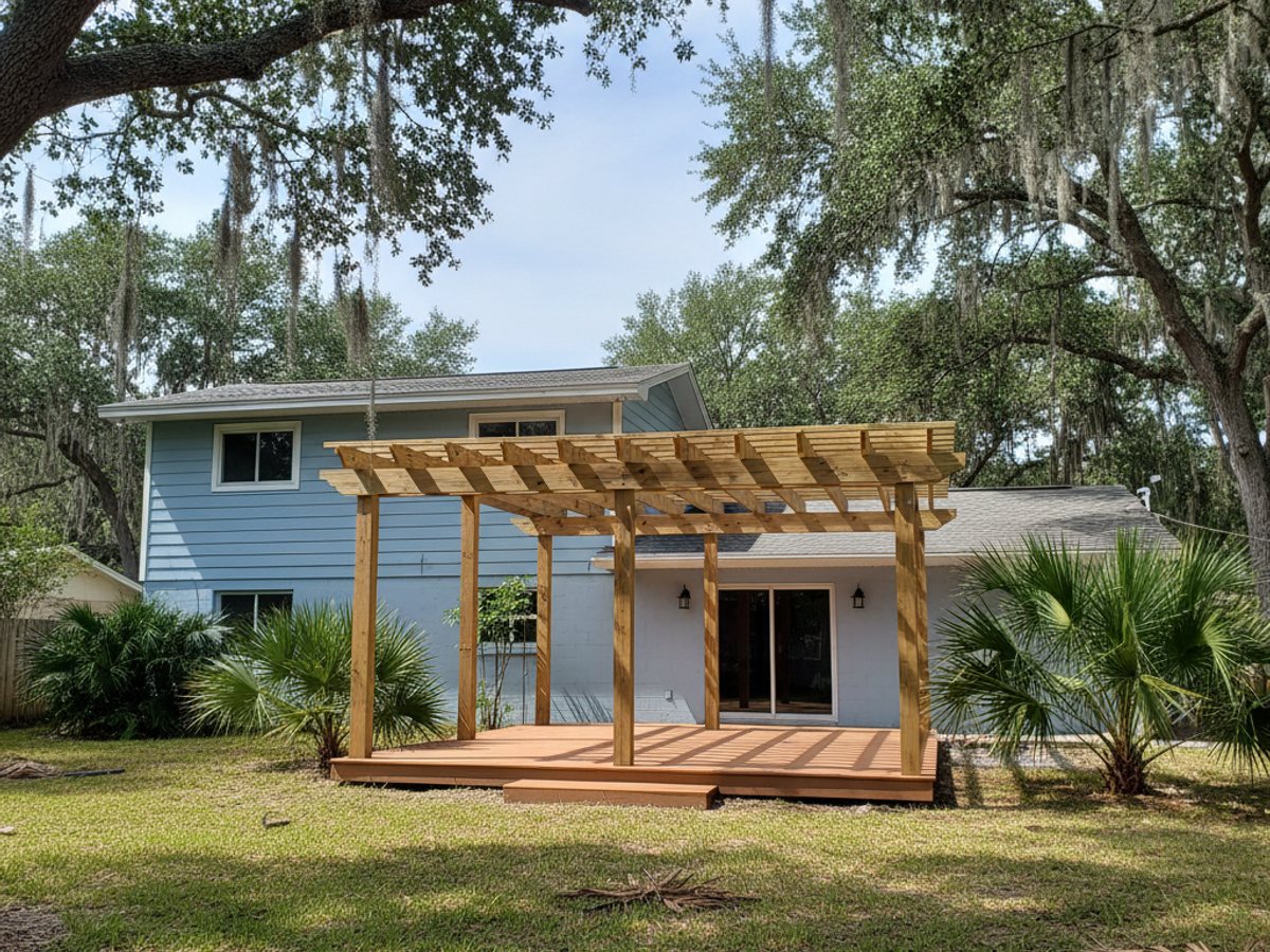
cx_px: 635
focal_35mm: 23
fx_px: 844
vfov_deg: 58.9
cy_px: 476
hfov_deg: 73.9
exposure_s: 1/213
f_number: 1.8
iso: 288
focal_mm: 6.4
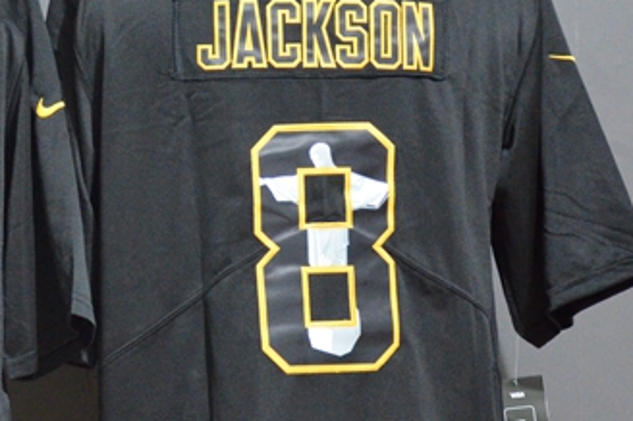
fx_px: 3337
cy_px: 278
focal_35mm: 190
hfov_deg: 10.8
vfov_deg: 7.2
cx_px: 21
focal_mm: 52
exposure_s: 1/8
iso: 4000
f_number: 4.8
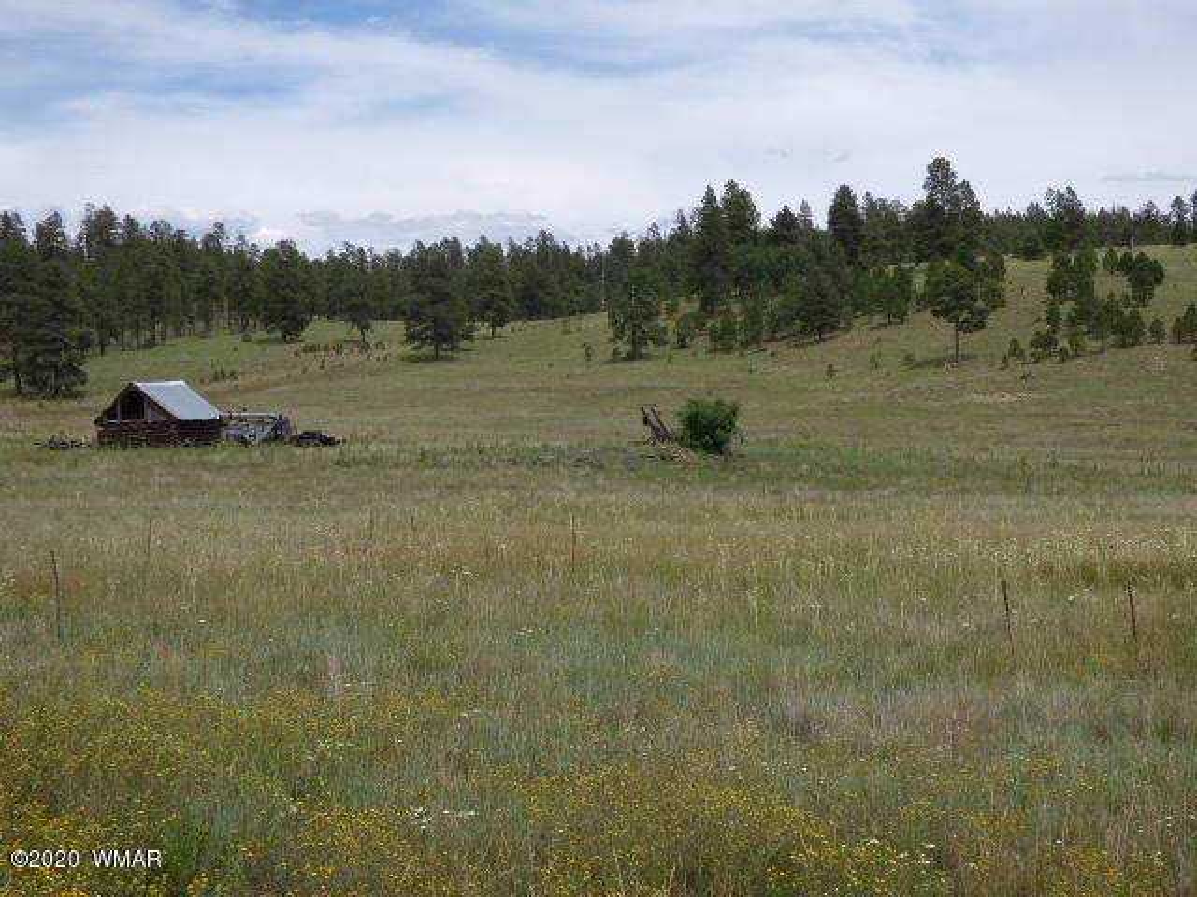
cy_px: 448
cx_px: 598
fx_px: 2109
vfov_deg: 24.0
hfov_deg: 31.7
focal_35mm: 61
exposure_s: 1/800
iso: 100
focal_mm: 10.34
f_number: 4.1
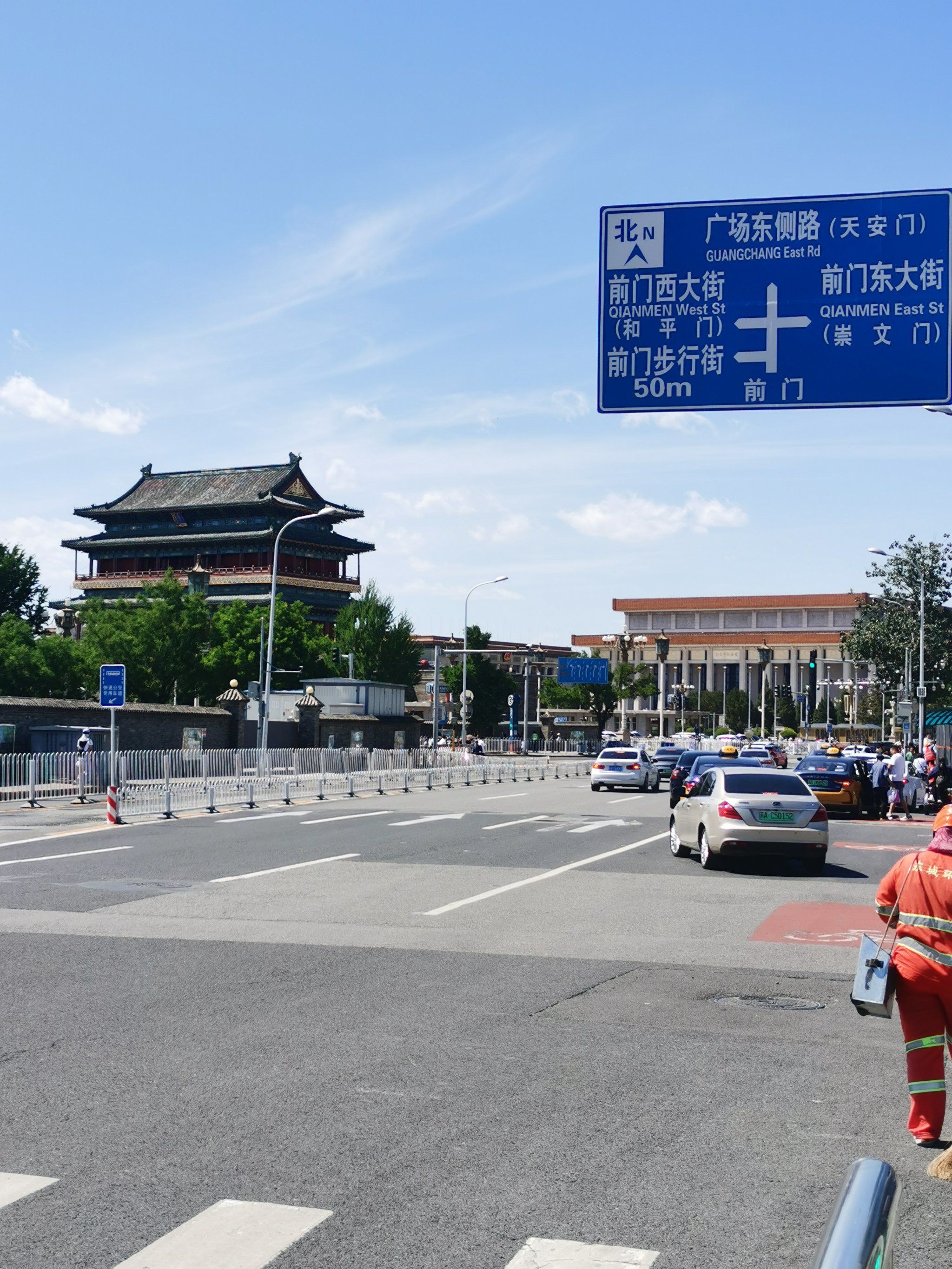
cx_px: 476
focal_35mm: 54
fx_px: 1980
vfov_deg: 35.5
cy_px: 634
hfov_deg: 27.0
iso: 50
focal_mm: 5.58
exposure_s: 1/3333
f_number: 1.8
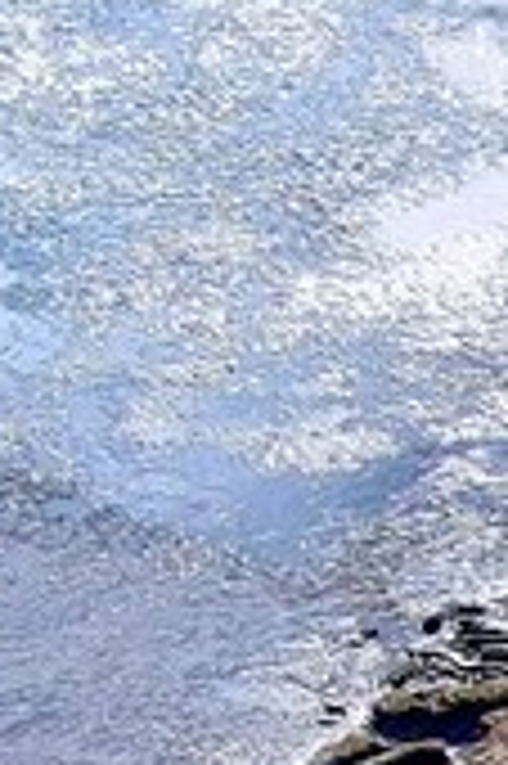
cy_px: 1352
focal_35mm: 290
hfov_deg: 4.2
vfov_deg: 6.9
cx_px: 2524
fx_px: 6150
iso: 100
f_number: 2.8
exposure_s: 1/367
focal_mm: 10.57
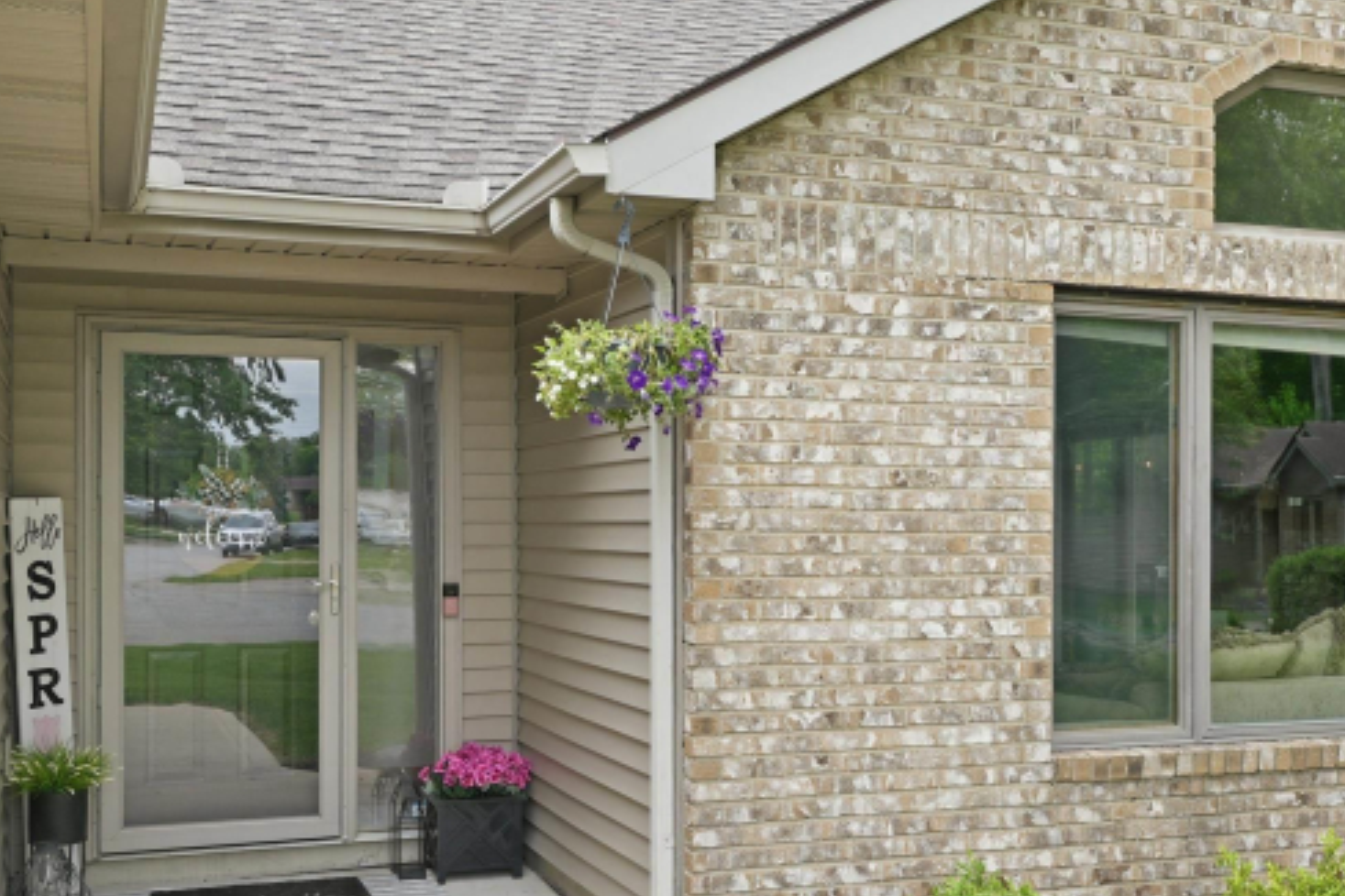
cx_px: 847
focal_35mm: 46
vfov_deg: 29.2
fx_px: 1718
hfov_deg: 42.4
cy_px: 530
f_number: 4.5
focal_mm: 20
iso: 100
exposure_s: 1/160
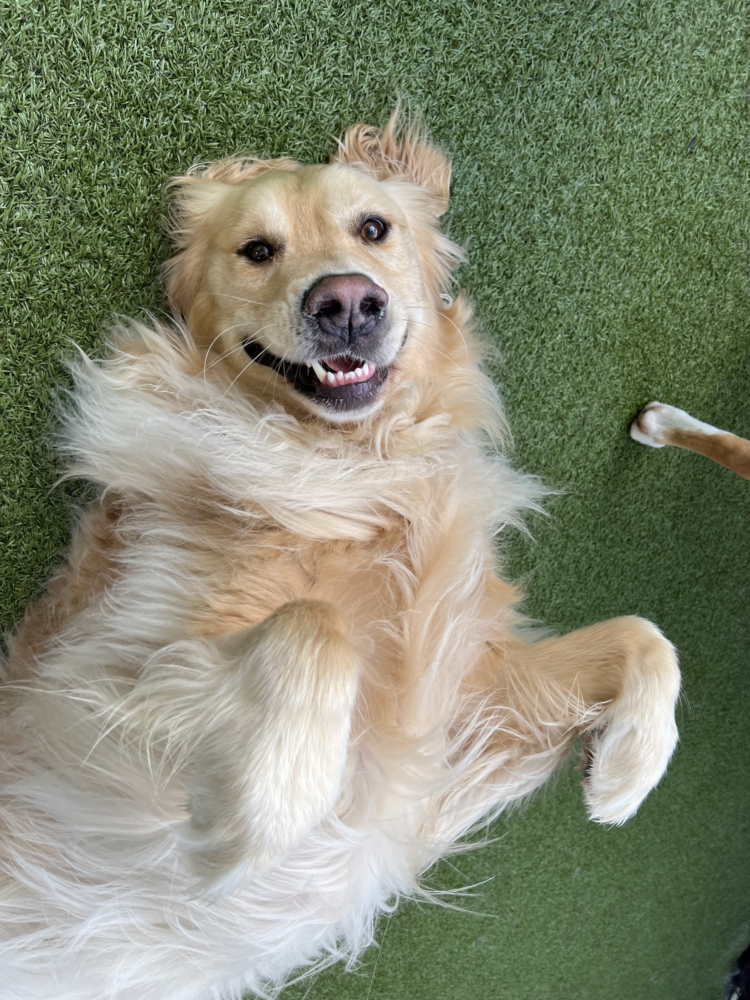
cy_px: 500
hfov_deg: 53.1
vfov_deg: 67.3
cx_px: 375
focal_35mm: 26
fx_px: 751
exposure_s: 1/567
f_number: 1.5
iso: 50
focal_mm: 5.7
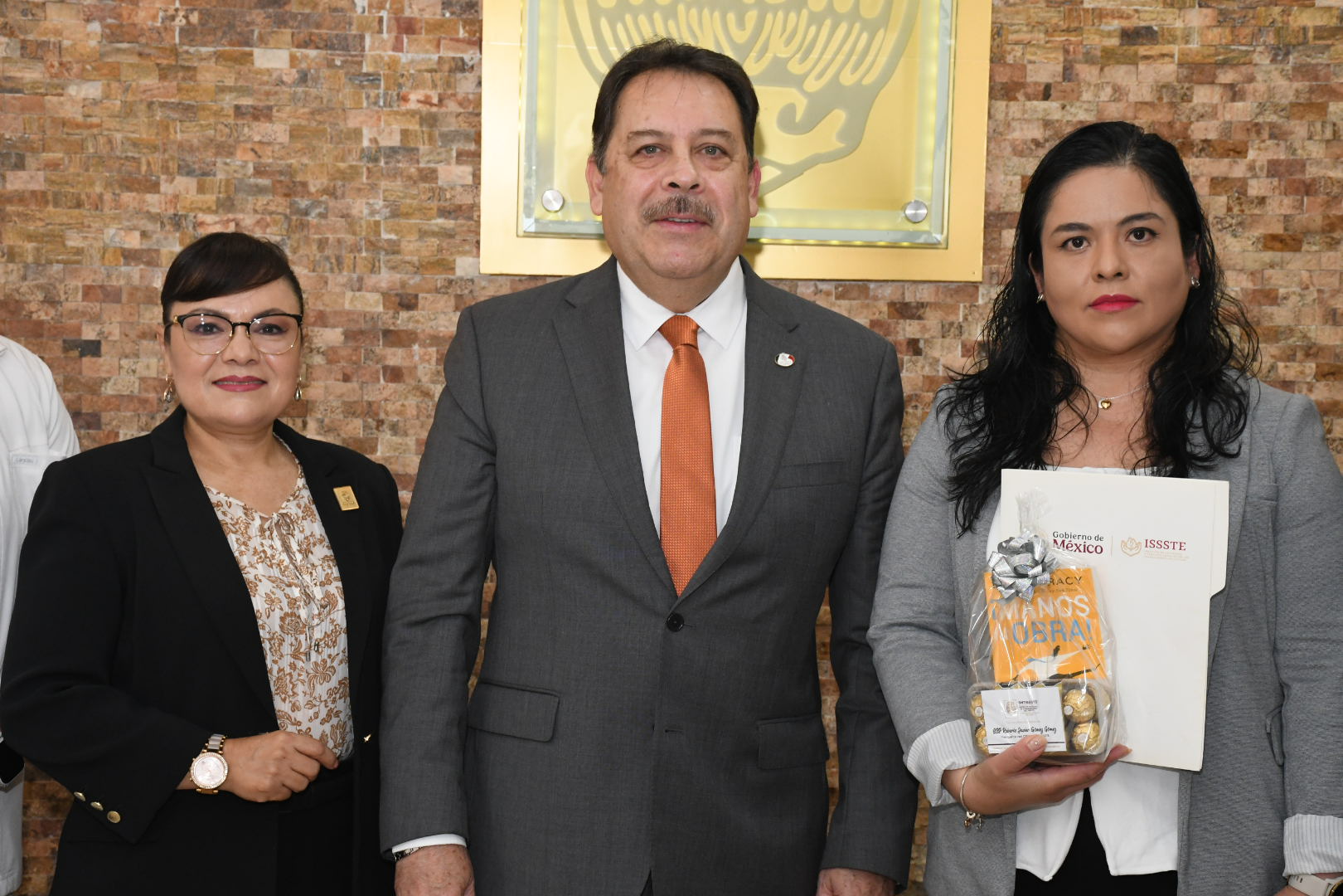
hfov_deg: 27.0
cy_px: 448
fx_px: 2798
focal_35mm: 75
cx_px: 672
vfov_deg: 18.2
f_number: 7.1
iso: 2000
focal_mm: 50
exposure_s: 1/125
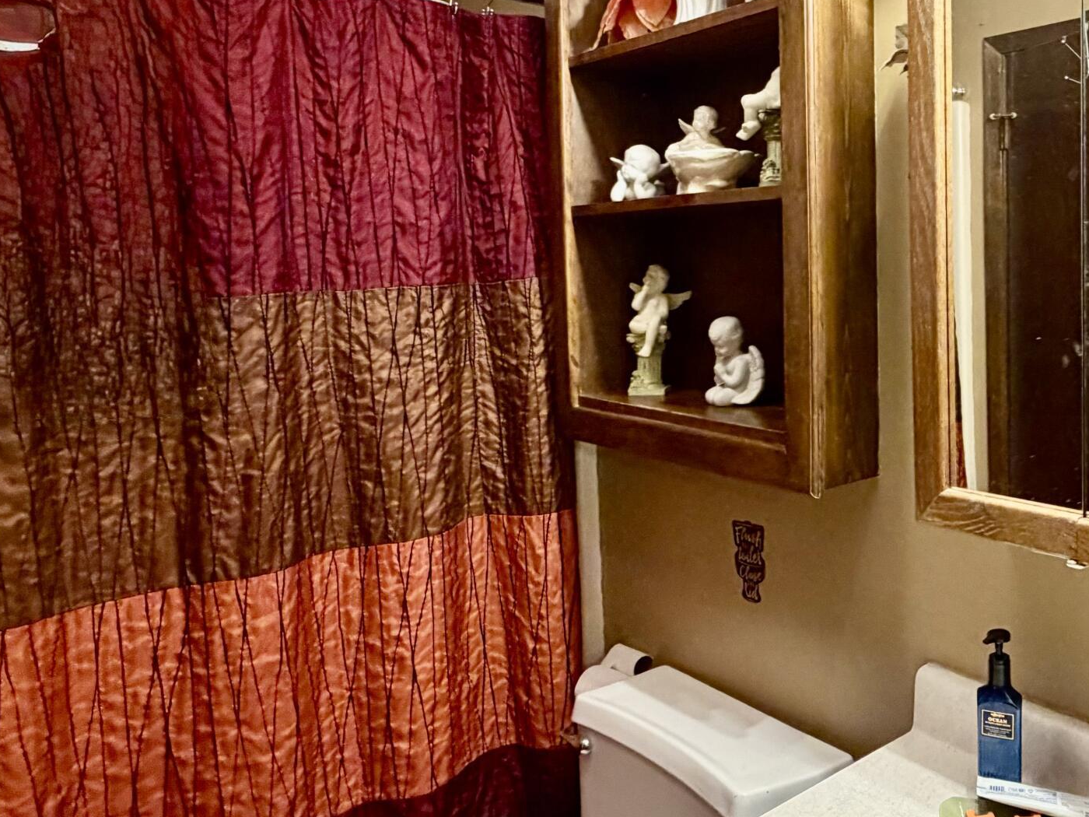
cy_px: 323
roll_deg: +1.2
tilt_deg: -2.7
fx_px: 944
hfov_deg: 55.0
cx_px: 897
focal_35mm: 30
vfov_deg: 46.5
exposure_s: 1/60
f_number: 2.2
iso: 400
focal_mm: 2.22
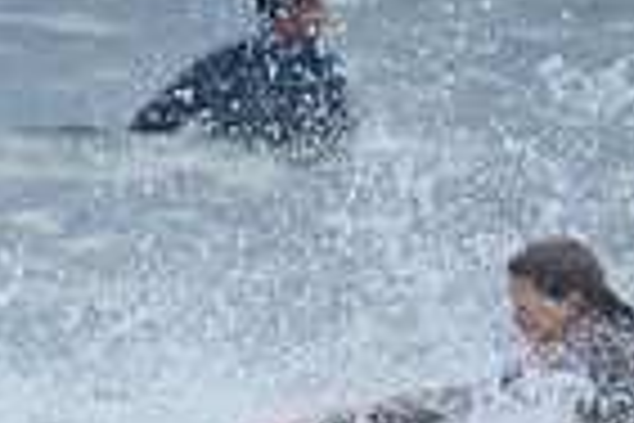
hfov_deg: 0.5
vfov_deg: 0.3
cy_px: 846
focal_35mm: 4538
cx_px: 306
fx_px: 79913
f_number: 11
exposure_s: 1/2000
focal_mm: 800
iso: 2500
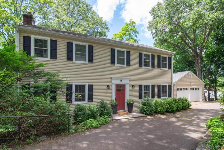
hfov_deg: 95.0
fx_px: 103
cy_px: 75
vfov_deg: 72.1
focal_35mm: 16
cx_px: 112
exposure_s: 1/160
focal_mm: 11
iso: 640
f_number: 11
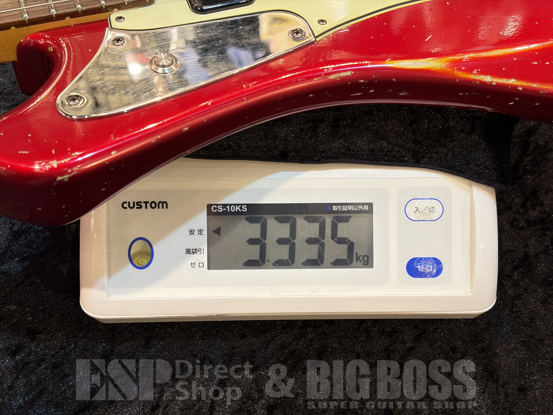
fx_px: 831
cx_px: 276
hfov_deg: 36.8
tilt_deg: -50.9
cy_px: 208
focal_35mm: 52
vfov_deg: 28.0
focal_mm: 5.96
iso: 100
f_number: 1.6
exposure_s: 1/60
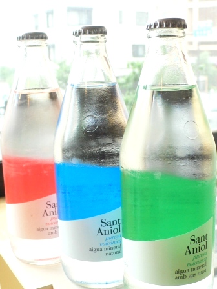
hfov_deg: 29.1
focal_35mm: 50
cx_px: 108
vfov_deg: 38.2
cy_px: 144
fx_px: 418
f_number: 2.8
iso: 125
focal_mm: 6.7
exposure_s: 1/30
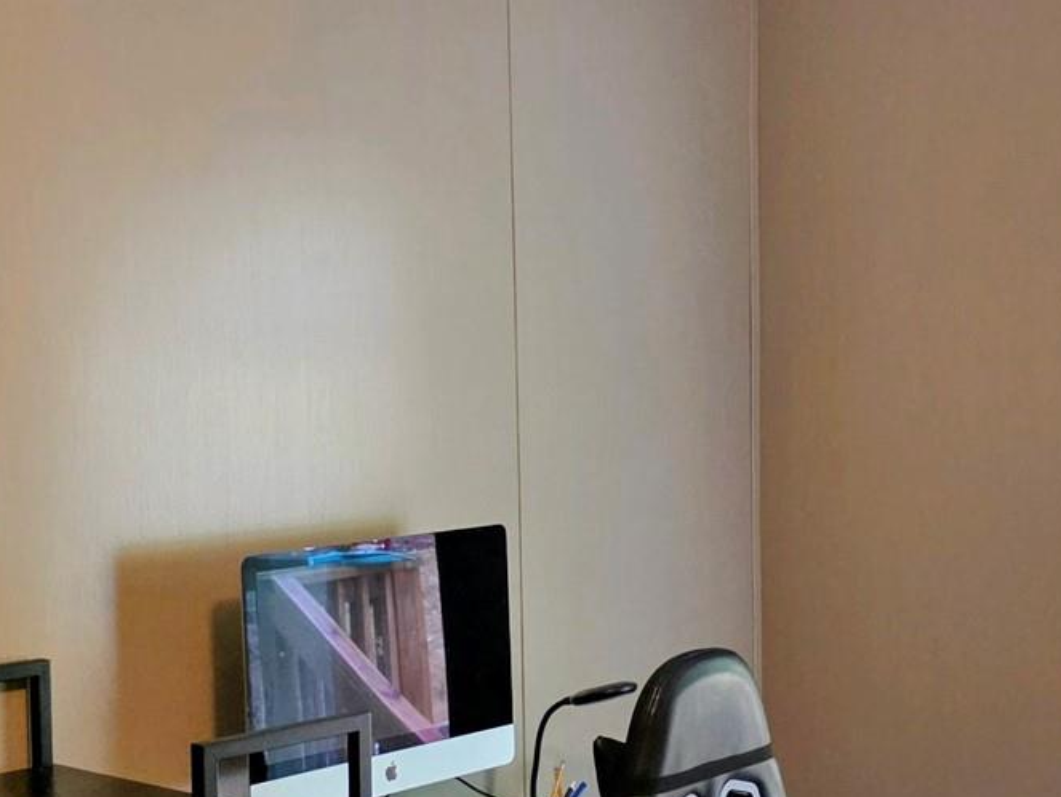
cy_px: 511
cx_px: 672
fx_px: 2177
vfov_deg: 20.7
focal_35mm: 71
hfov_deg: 27.3
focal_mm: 6.3
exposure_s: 1/120
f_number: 1.7
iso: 320
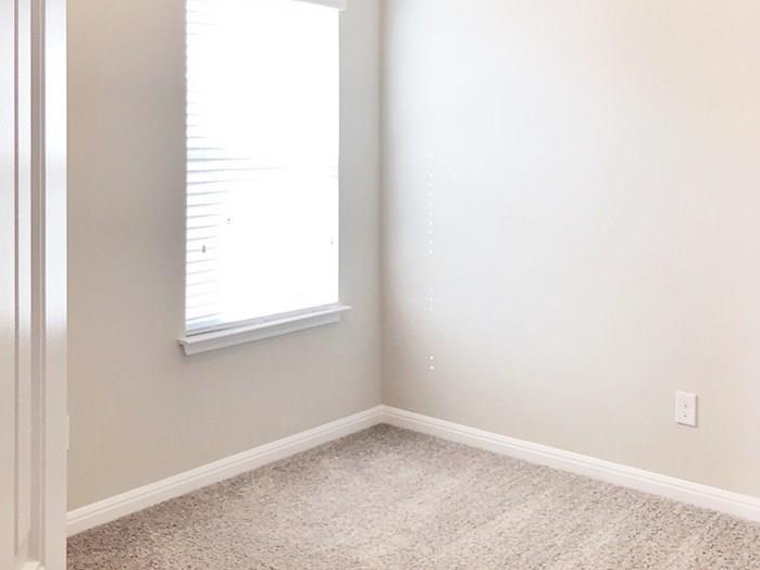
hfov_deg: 45.8
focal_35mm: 41
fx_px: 900
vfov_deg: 34.5
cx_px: 382
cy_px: 154
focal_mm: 4
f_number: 1.8
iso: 32
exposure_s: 1/60
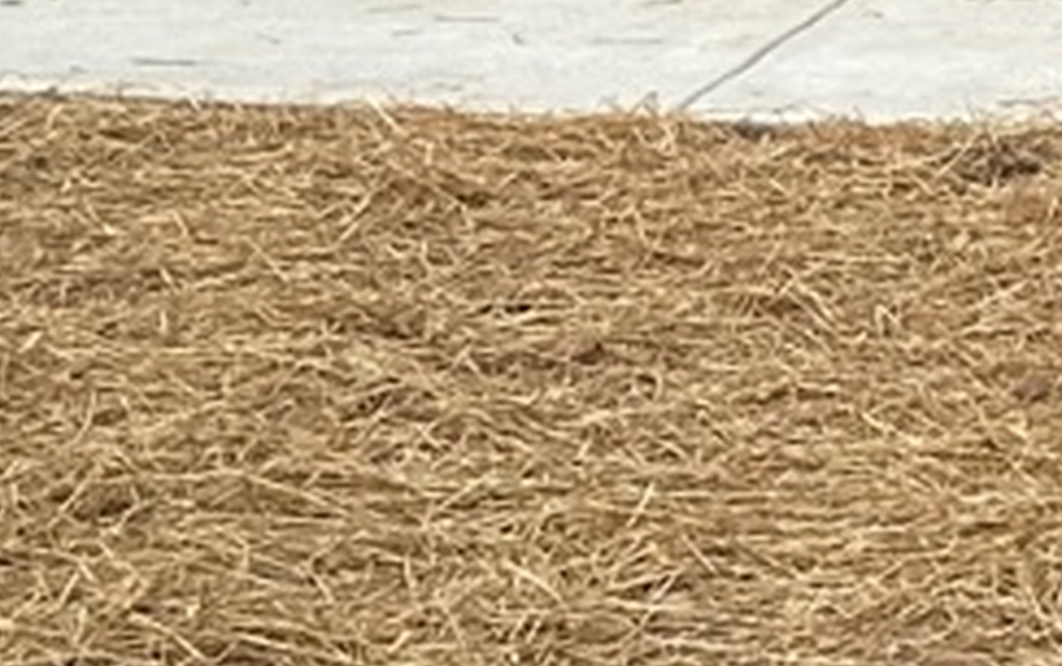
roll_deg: -0.6
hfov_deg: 10.2
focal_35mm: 200
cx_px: 1462
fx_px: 5794
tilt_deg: +5.8
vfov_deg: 6.1
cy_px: -1223
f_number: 1.78
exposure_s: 1/313
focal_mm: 6.86
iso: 80
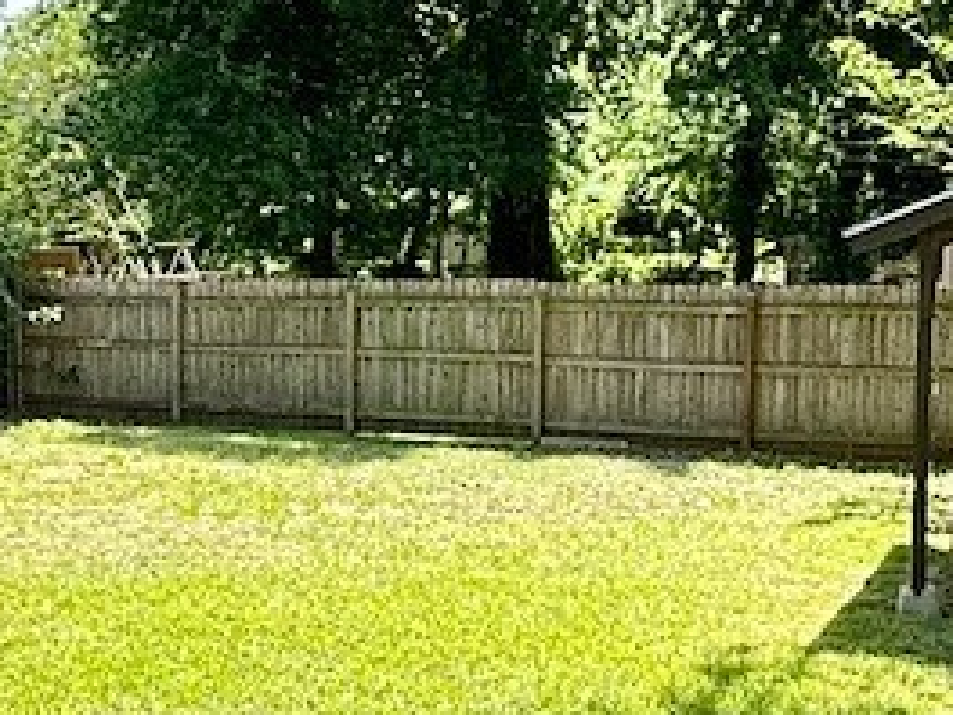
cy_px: 383
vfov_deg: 21.6
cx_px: 336
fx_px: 1872
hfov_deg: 28.4
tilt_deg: -6.8
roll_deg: -0.7
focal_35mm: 68
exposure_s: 1/331
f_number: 2.2
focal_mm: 2.22
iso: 64
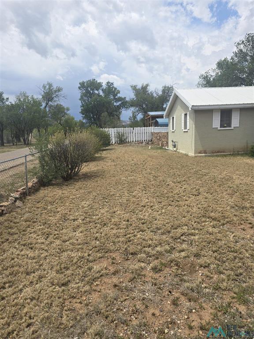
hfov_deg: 58.9
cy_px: 170
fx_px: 225
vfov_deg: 73.9
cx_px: 127
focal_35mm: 23
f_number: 1.7
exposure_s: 1/790
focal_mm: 6.3
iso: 12
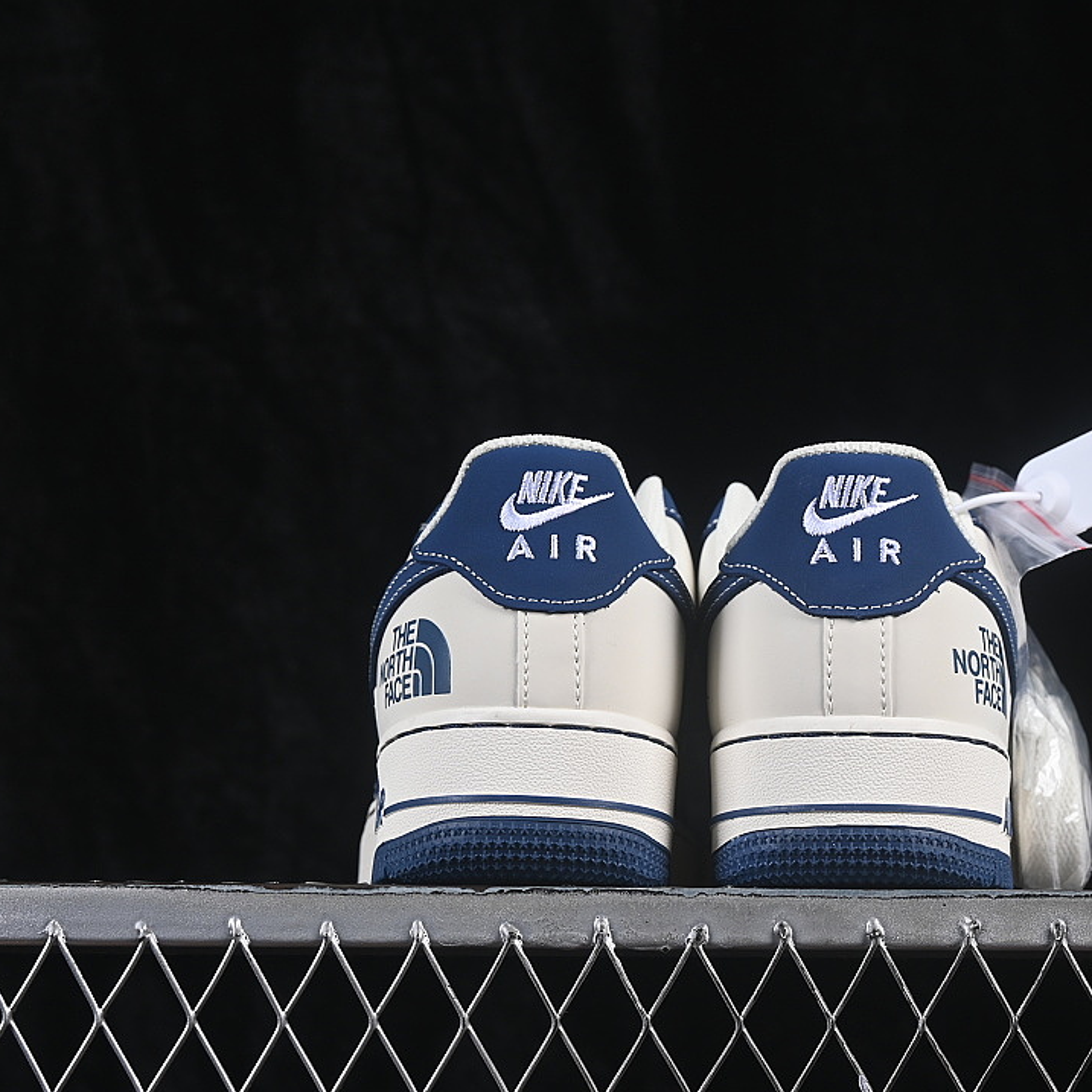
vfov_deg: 18.1
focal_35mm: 96
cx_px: 696
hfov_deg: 18.1
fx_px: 3426
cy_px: 547
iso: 160
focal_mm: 50
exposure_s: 1/80
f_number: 8
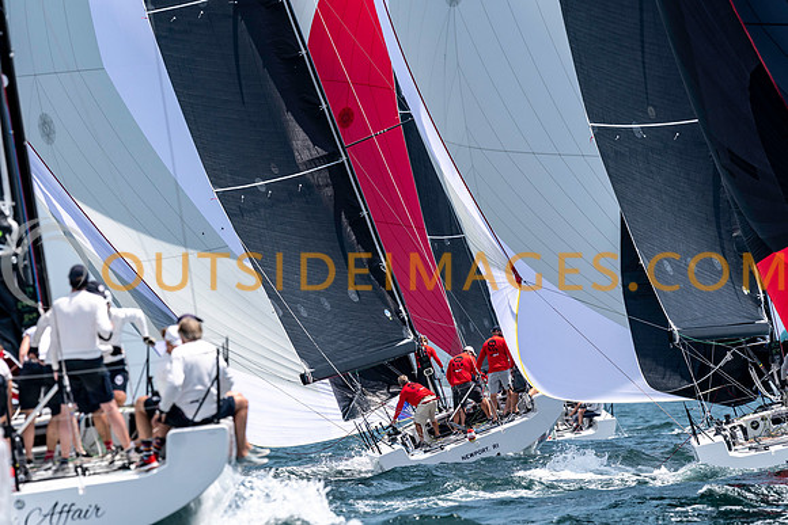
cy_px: 262
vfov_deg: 3.1
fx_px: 9852
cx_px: 394
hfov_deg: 4.6
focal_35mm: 450
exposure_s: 1/2000
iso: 320
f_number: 5.6
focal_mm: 300
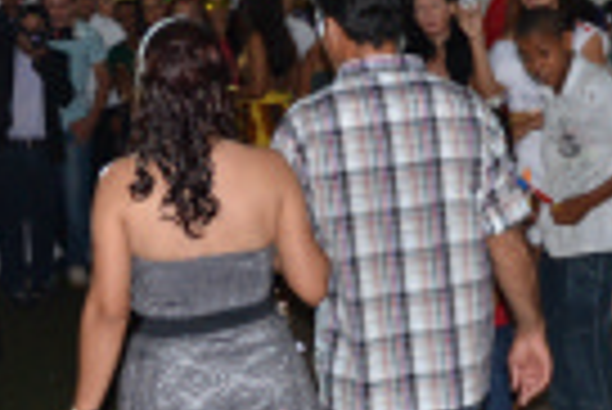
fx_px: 1685
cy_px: 219
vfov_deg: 13.9
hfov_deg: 20.5
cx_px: 382
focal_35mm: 99
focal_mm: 18
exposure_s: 1/60
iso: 900
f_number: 3.5
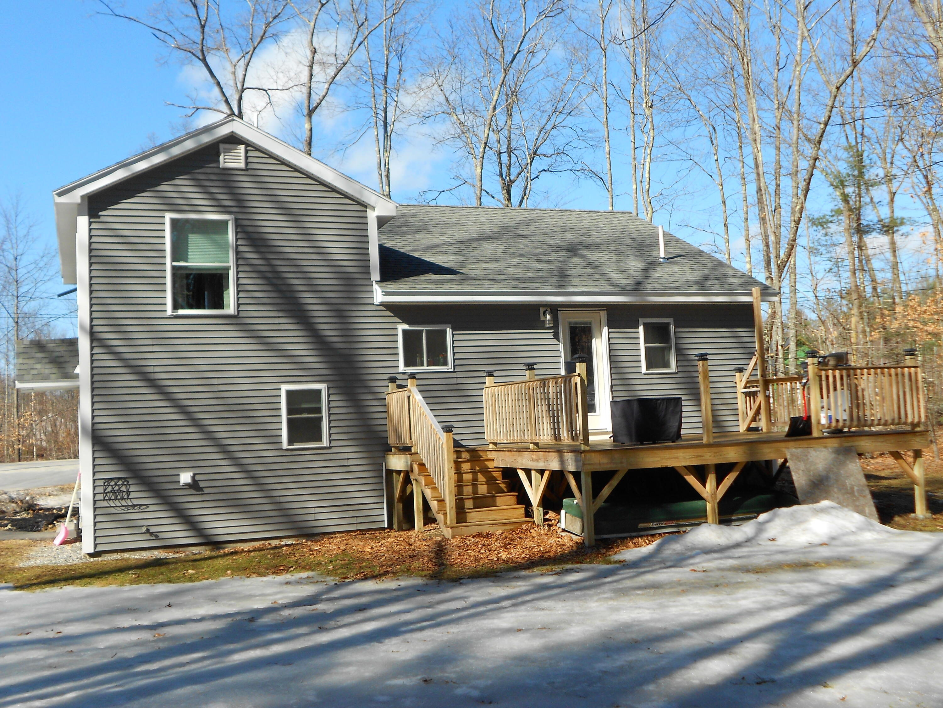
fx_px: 1008
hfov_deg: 50.1
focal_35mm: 37
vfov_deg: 38.7
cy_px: 354
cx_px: 472
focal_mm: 6.7
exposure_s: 1/500
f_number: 3.9
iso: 80
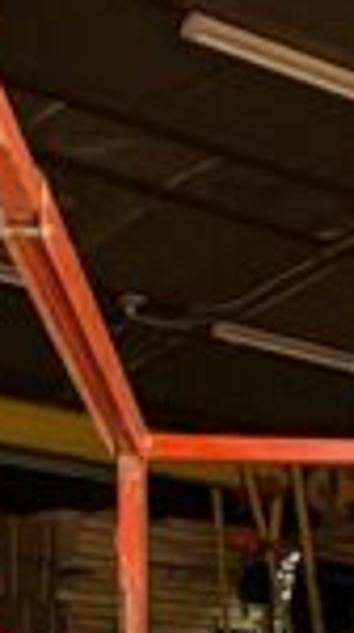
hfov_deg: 11.5
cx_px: 341
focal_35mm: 104
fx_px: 1741
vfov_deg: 16.3
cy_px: 1236
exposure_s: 1/120
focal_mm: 2.22
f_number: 2.2
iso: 160
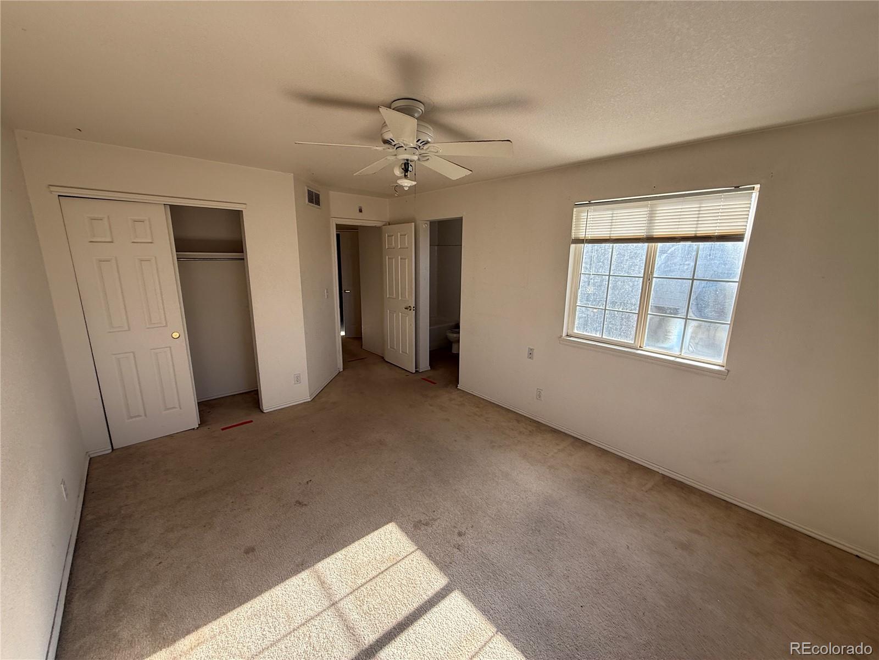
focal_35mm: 14
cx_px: 440
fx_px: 356
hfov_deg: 102.1
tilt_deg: -7.0
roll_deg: -0.5
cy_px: 330
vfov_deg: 85.7
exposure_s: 1/237
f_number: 2.2
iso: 64
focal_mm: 2.22
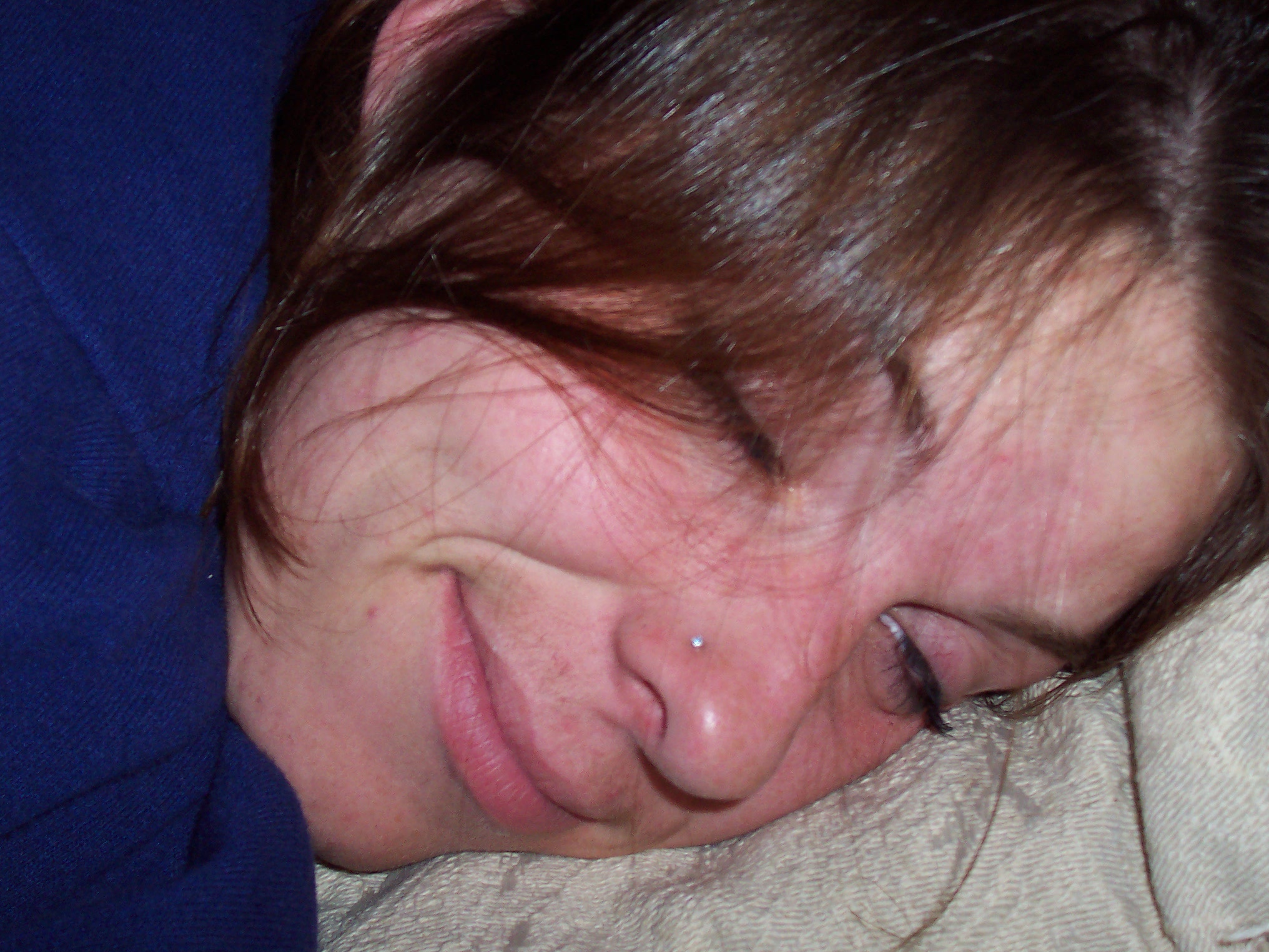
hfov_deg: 33.8
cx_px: 634
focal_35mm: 57
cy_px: 476
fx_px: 2090
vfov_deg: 25.7
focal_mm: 8.6
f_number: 3.4
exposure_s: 1/60
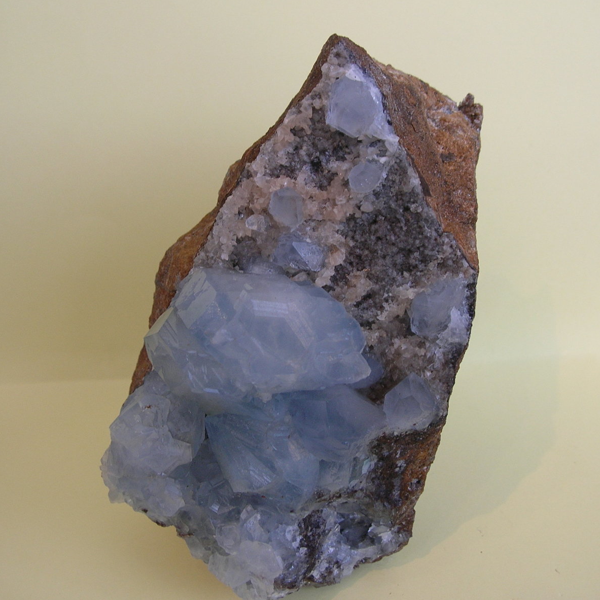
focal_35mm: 43
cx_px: 307
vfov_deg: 39.2
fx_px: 843
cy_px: 300
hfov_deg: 39.2
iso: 50
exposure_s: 1/12.8
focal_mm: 6
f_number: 2.7
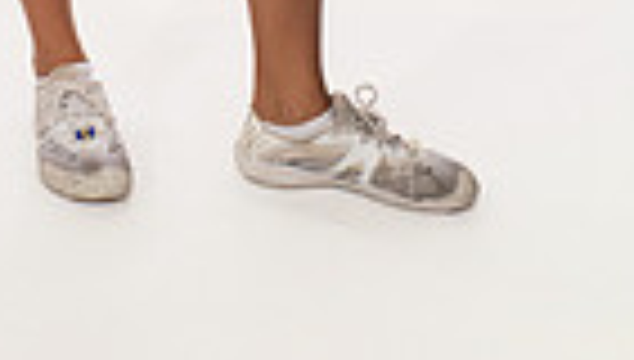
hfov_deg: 15.1
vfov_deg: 7.8
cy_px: -630
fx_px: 2358
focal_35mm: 140
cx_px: 67
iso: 800
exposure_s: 1/640
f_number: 8
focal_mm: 42
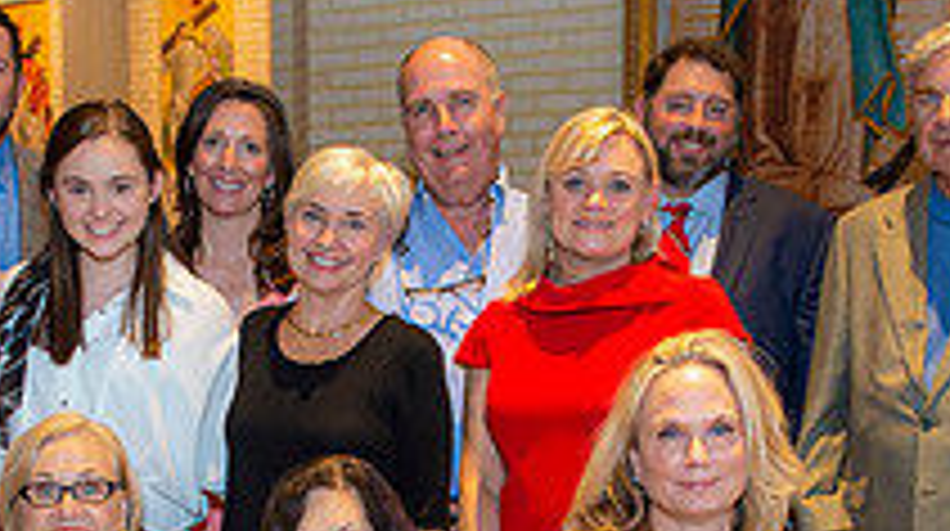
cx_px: 333
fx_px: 1887
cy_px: 626
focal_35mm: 75
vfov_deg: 15.5
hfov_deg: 28.1
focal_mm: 26
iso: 1000
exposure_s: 1/100
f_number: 4
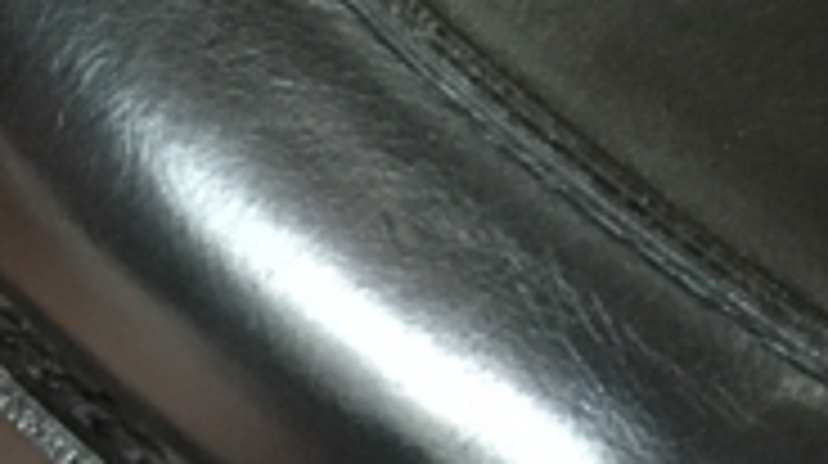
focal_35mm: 176
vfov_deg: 6.7
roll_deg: -4.5
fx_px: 3860
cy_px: -383
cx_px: 616
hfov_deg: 12.2
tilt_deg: -34.4
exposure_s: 1/30
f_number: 2.2
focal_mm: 4.15
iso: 200
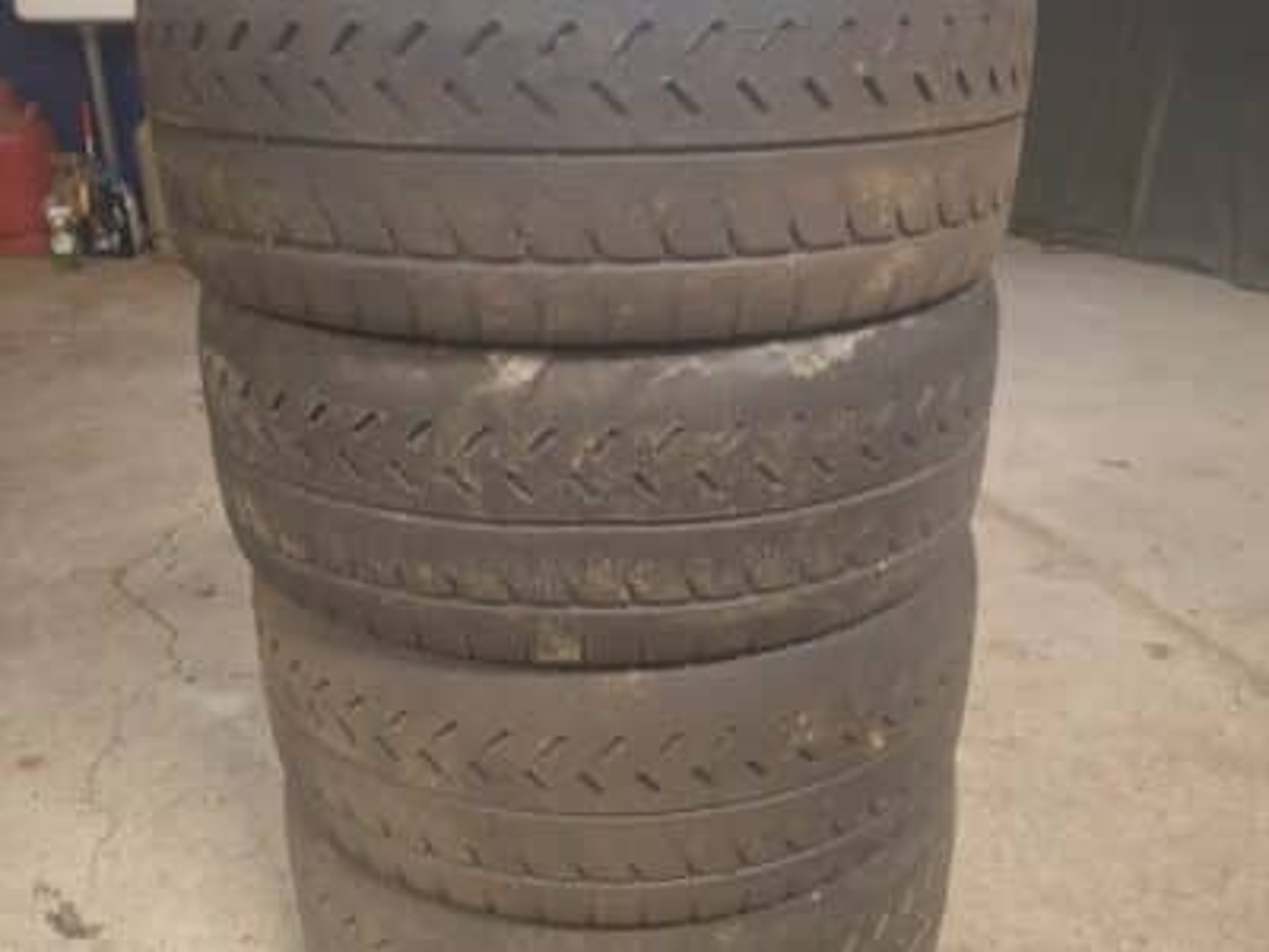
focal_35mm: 23
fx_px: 843
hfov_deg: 73.9
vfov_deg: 58.9
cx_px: 634
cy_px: 476
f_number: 1.8
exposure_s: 1/25
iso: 500
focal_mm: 5.54
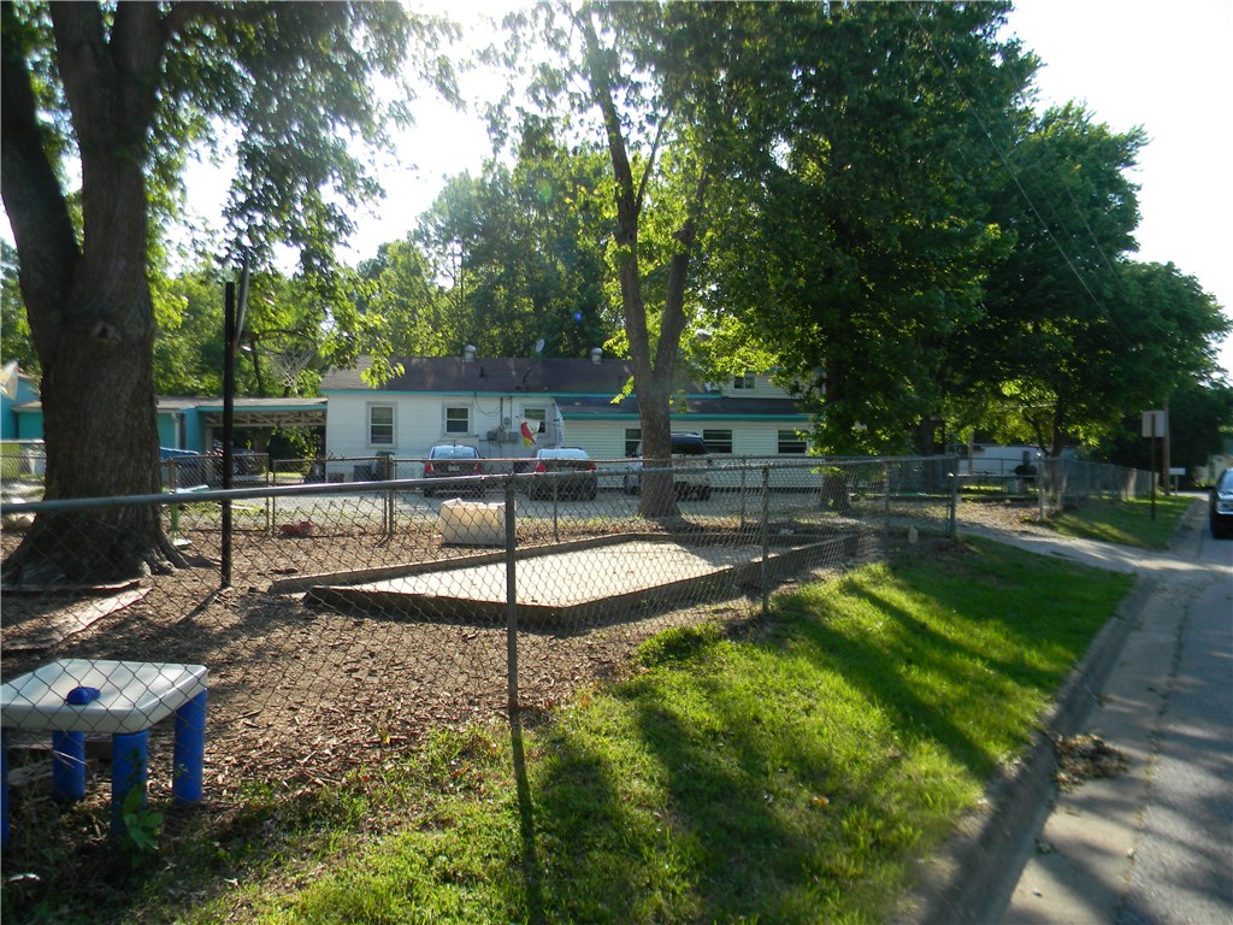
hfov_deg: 63.4
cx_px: 616
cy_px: 462
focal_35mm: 28
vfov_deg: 49.7
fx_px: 997
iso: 80
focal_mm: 5
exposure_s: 1/314
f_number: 3.5
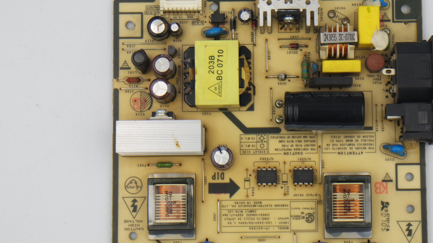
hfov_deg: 21.3
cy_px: 112
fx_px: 1148
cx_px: 261
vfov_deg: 12.1
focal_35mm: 100
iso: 200
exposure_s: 1/125
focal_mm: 27
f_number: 5.6
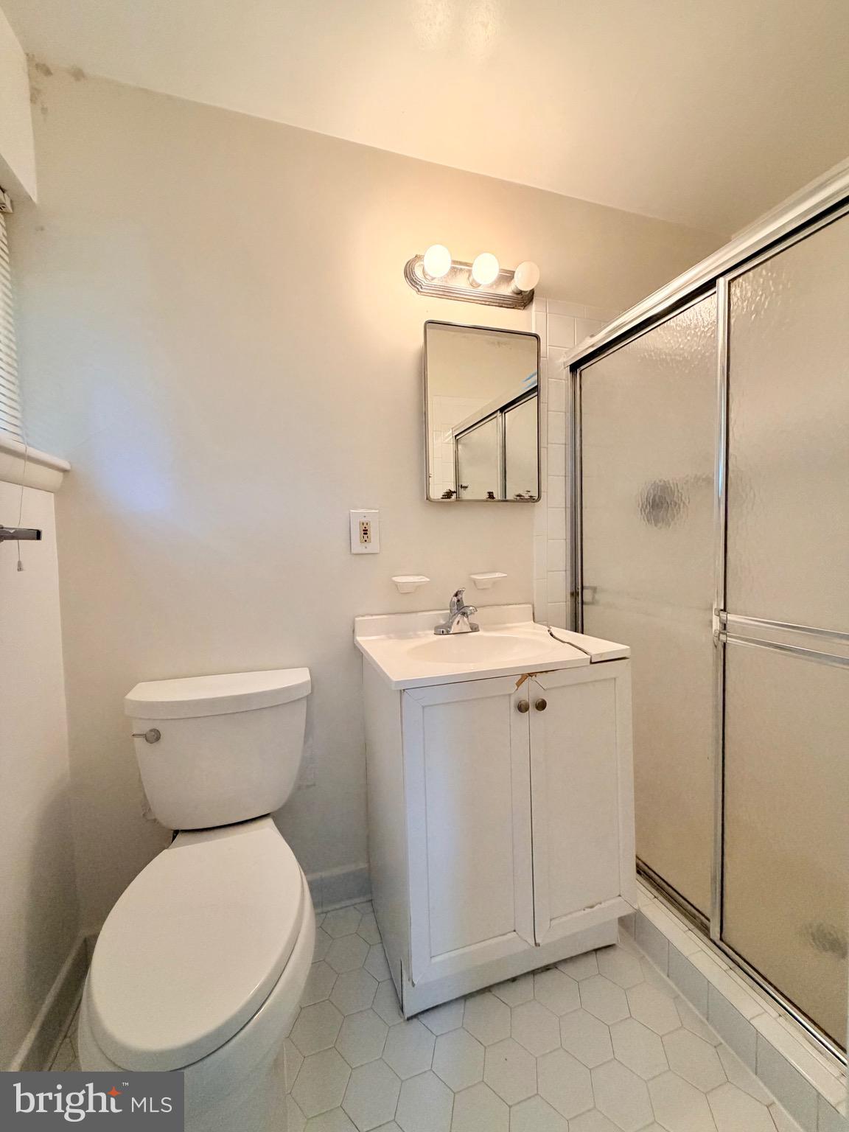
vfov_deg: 102.1
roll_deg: +1.0
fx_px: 458
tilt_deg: -3.0
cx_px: 424
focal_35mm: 14
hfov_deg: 85.7
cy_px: 566
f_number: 2.2
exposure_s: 1/60
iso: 200
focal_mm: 2.22
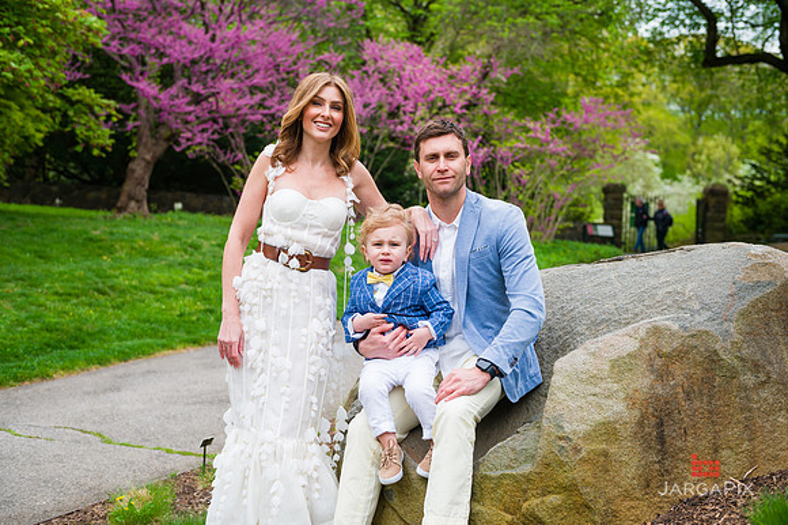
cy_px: 262
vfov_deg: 28.0
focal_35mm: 48
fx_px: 1050
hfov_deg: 41.1
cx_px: 394
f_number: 4.5
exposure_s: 1/500
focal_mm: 48
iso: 200
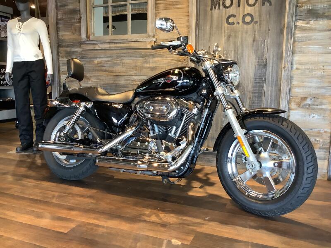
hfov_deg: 58.4
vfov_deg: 45.4
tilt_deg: -10.1
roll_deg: +0.3
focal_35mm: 31
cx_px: 166
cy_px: 124
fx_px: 296
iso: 160
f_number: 2.4
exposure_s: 1/50
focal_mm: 3.3
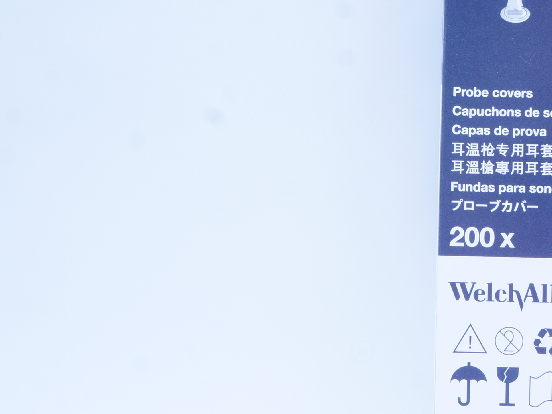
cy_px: 167
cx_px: 547
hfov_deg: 27.7
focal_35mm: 66
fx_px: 1053
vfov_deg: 22.2
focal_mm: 18
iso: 400
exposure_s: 1/10
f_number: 13
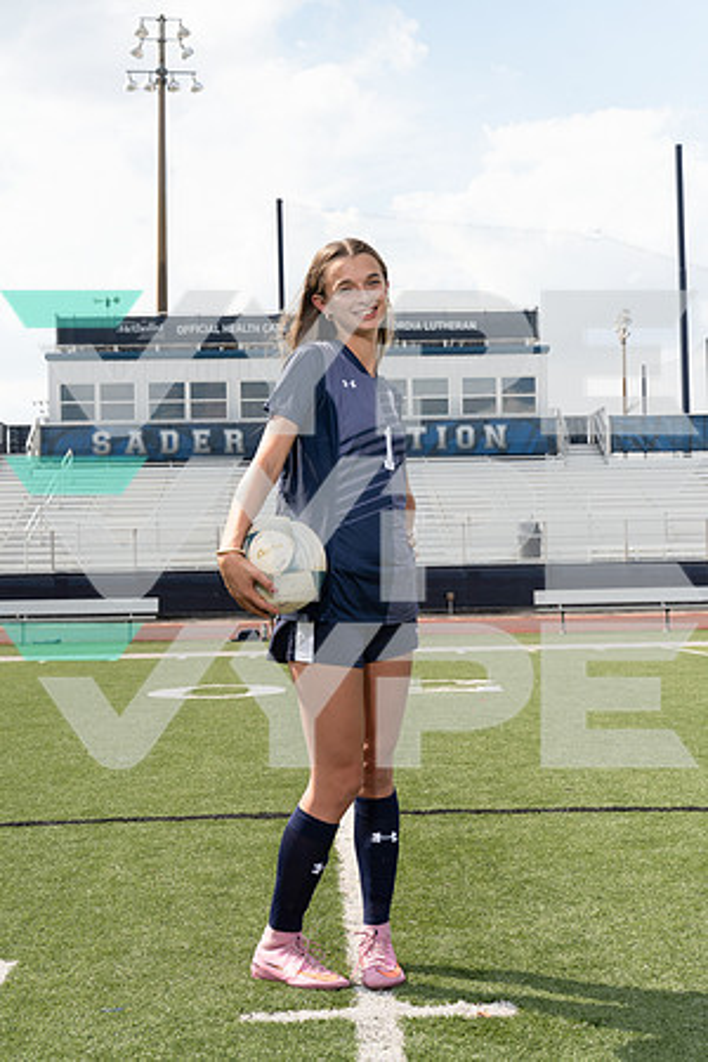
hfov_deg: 25.5
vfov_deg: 37.5
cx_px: 354
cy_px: 531
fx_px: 1563
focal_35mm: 53
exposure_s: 1/250
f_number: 8
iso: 100
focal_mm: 53
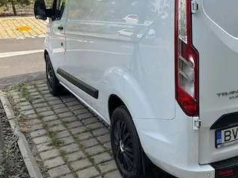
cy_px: 51
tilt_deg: -12.7
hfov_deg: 39.5
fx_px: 309
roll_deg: +0.1
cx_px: 207
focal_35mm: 45
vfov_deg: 31.8
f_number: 1.78
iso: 80
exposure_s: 1/1366
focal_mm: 6.76
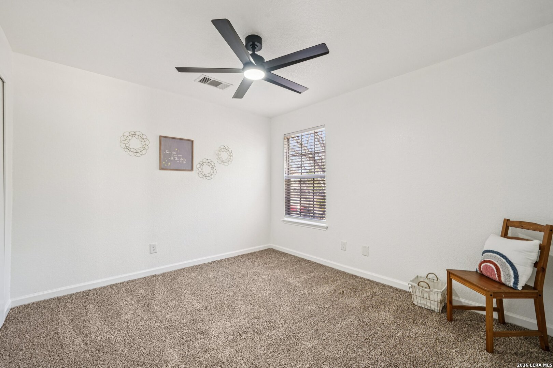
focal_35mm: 15
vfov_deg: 77.3
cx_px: 276
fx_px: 230
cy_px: 184
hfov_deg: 100.4
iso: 800
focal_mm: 15
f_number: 8
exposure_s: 1/30
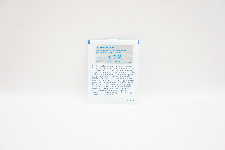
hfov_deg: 67.4
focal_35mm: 27
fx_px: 169
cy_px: 75
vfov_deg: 47.8
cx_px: 112
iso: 400
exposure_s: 1/50
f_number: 6.3
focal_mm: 18
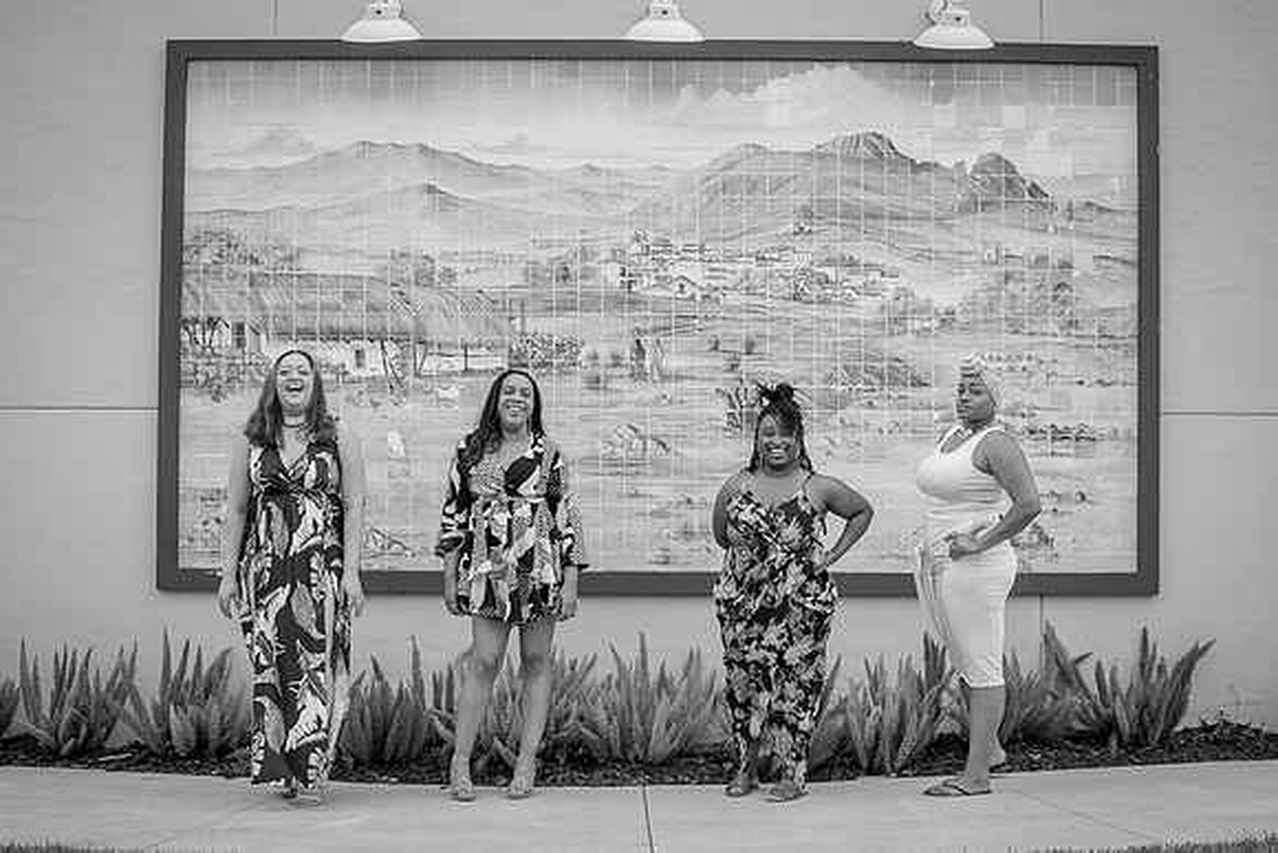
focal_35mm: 55
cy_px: 450
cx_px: 629
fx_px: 1961
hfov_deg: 36.1
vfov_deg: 24.5
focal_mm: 35
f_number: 2.5
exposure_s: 1/1000
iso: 100
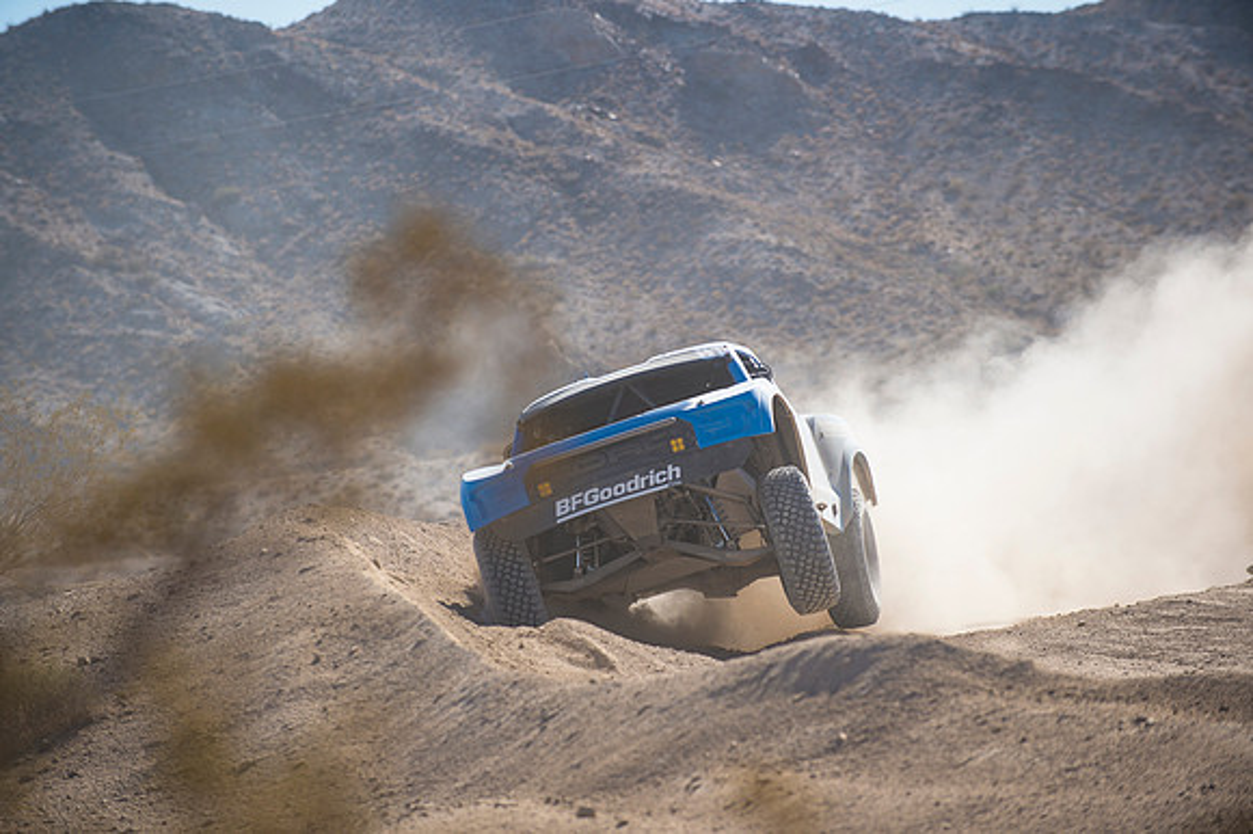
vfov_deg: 7.2
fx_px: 6609
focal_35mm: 190
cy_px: 417
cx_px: 626
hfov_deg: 10.8
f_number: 4
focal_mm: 190
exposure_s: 1/3200
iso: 250
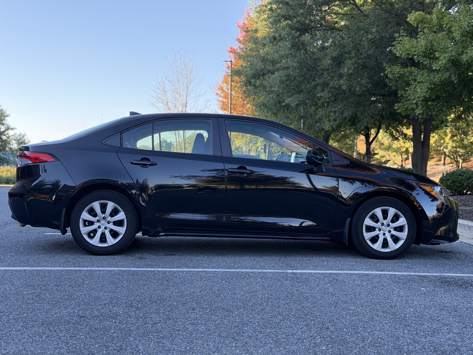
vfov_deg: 30.3
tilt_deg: -0.1
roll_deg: +0.1
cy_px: 178
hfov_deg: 39.7
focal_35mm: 48
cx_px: 236
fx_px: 656
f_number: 1.78
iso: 64
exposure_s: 1/287
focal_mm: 6.76
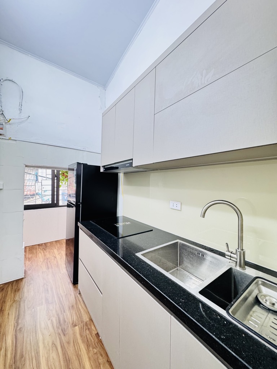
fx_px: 149
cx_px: 138
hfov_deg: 85.7
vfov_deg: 102.1
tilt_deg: +0.5
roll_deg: -0.2
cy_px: 184
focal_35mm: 14
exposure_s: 1/50
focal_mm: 2.22
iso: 250
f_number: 2.2
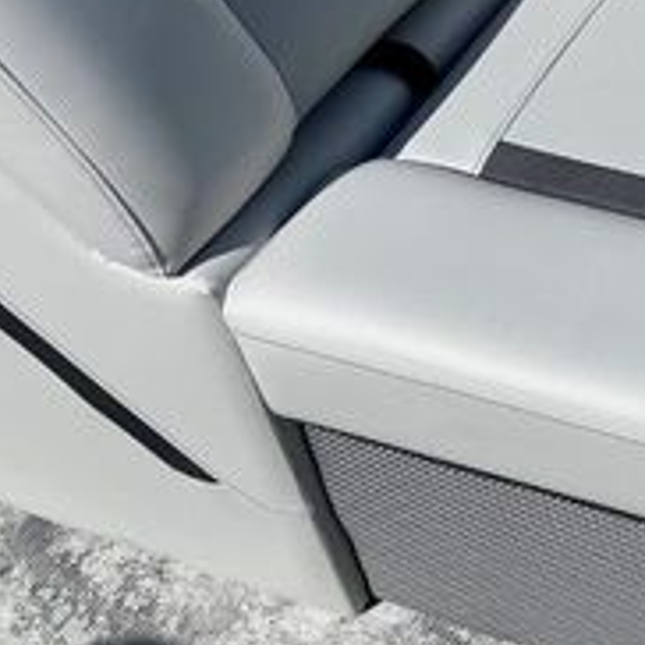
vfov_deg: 20.7
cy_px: 11
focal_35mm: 81
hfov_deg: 19.0
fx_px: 1708
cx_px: 950
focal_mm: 5.1
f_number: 1.6
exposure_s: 1/10989
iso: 32
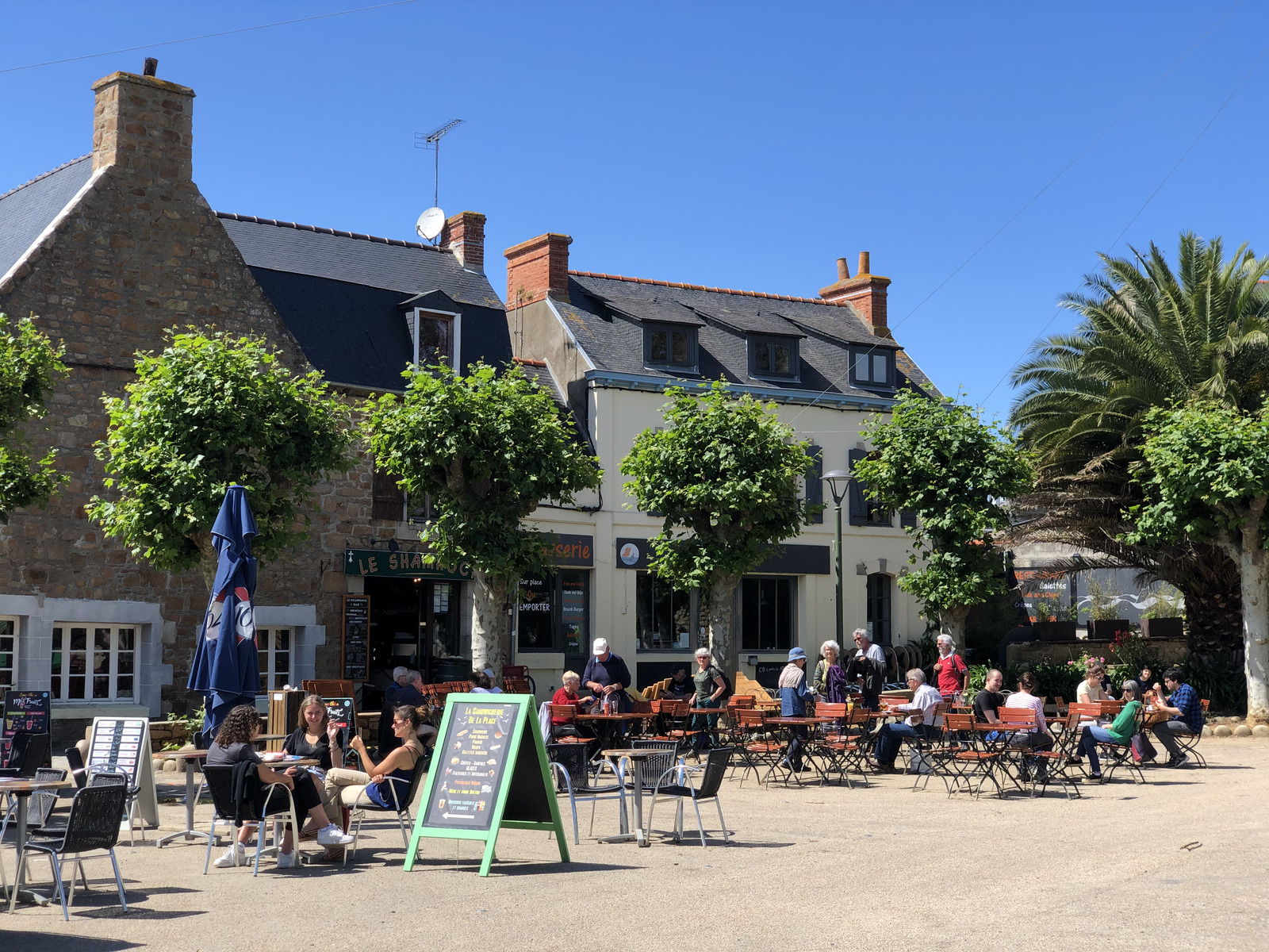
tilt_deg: +5.3
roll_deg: +0.5
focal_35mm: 52
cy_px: 476
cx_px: 634
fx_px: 1906
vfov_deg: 28.0
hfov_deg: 36.8
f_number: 2.4
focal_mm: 6
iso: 16
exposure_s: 1/685
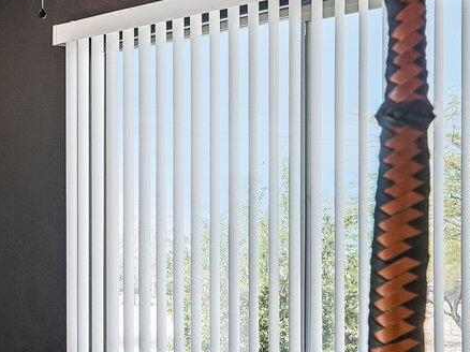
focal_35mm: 74
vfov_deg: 19.7
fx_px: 1008
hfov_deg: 19.8
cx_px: -364
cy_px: 269
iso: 400
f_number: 8
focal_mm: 16.5
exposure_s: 1/25
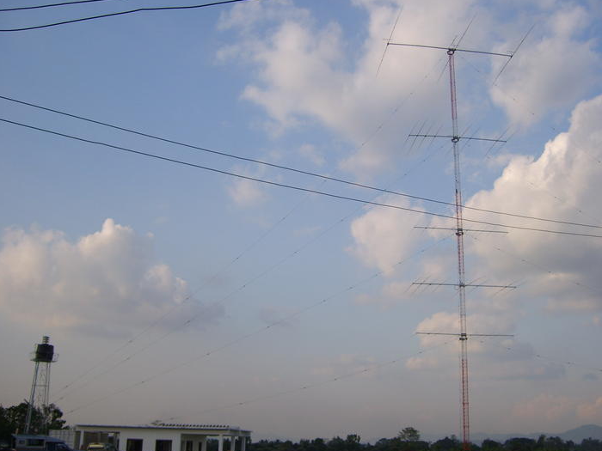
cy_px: 247
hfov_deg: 46.7
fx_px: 696
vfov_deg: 35.9
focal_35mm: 40
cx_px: 328
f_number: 7.1
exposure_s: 1/180
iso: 50
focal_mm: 5.8
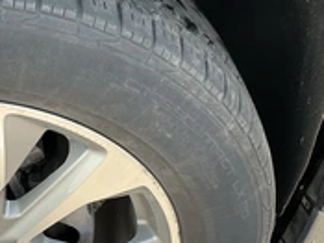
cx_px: -26
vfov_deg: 22.7
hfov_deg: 27.8
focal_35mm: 64
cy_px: 184
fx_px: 599
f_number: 1.8
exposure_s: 1/189
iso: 20
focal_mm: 3
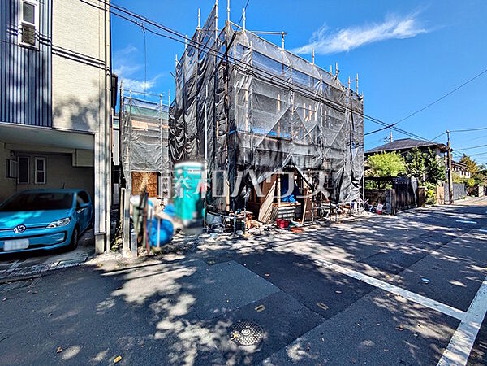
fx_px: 197
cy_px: 183
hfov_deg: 102.1
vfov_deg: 85.7
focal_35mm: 14
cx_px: 244
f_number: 2.2
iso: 46
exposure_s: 1/1414
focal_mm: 1.83
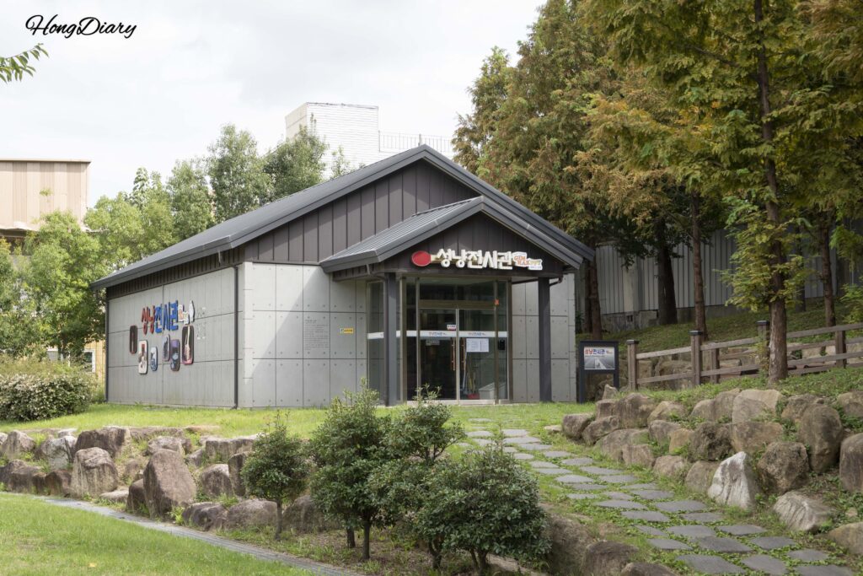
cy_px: 288
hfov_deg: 39.6
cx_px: 432
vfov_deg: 27.0
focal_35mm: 50
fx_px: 1199
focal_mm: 50
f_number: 8
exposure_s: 1/80
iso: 100
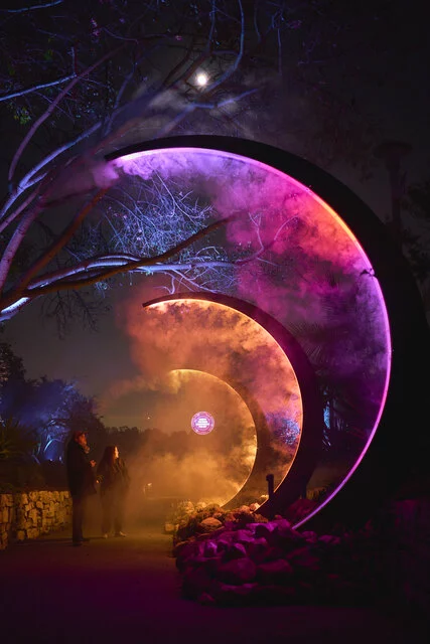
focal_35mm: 35
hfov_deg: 37.9
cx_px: 215
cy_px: 322
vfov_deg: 54.4
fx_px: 627
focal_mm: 35
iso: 5000
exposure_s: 1/60
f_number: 2
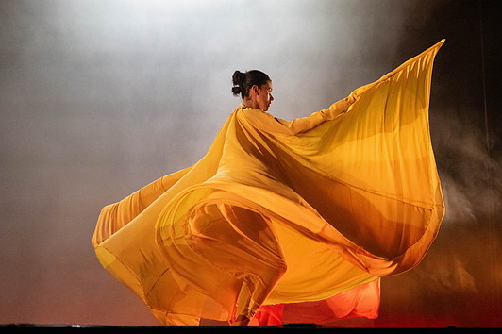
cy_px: 162
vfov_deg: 14.5
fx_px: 1310
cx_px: 268
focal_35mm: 94
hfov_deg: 21.7
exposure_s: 1/400
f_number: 2.8
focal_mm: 70
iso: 6400
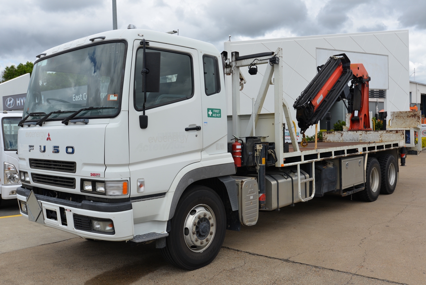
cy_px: 142
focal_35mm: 35
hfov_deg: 54.4
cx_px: 213
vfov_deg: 37.9
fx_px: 414
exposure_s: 1/250
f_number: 8
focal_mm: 35
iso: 100
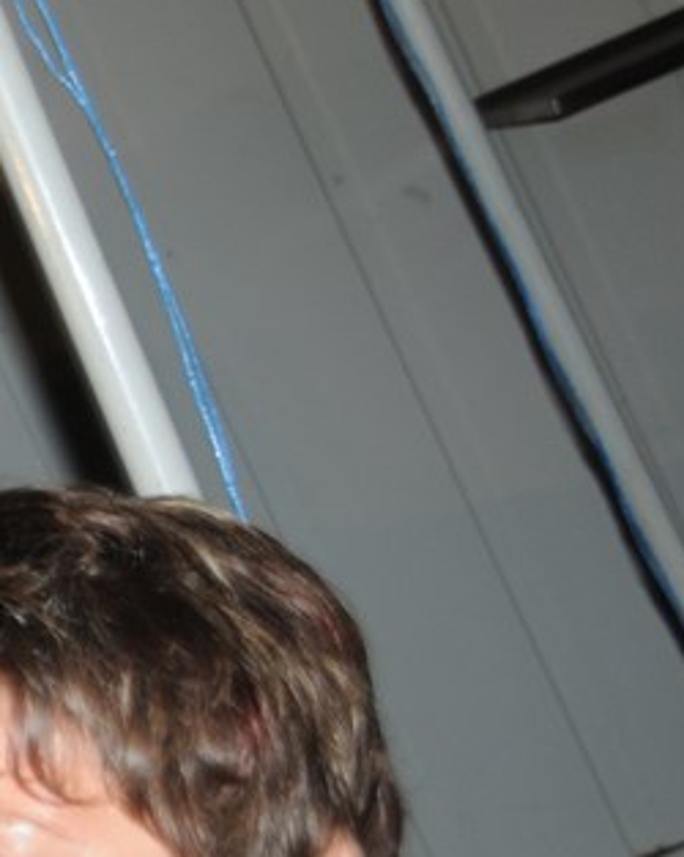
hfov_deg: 8.4
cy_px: 520
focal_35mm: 175
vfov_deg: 11.0
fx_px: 4433
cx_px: -659
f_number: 5.6
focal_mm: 38
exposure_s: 1/60
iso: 400
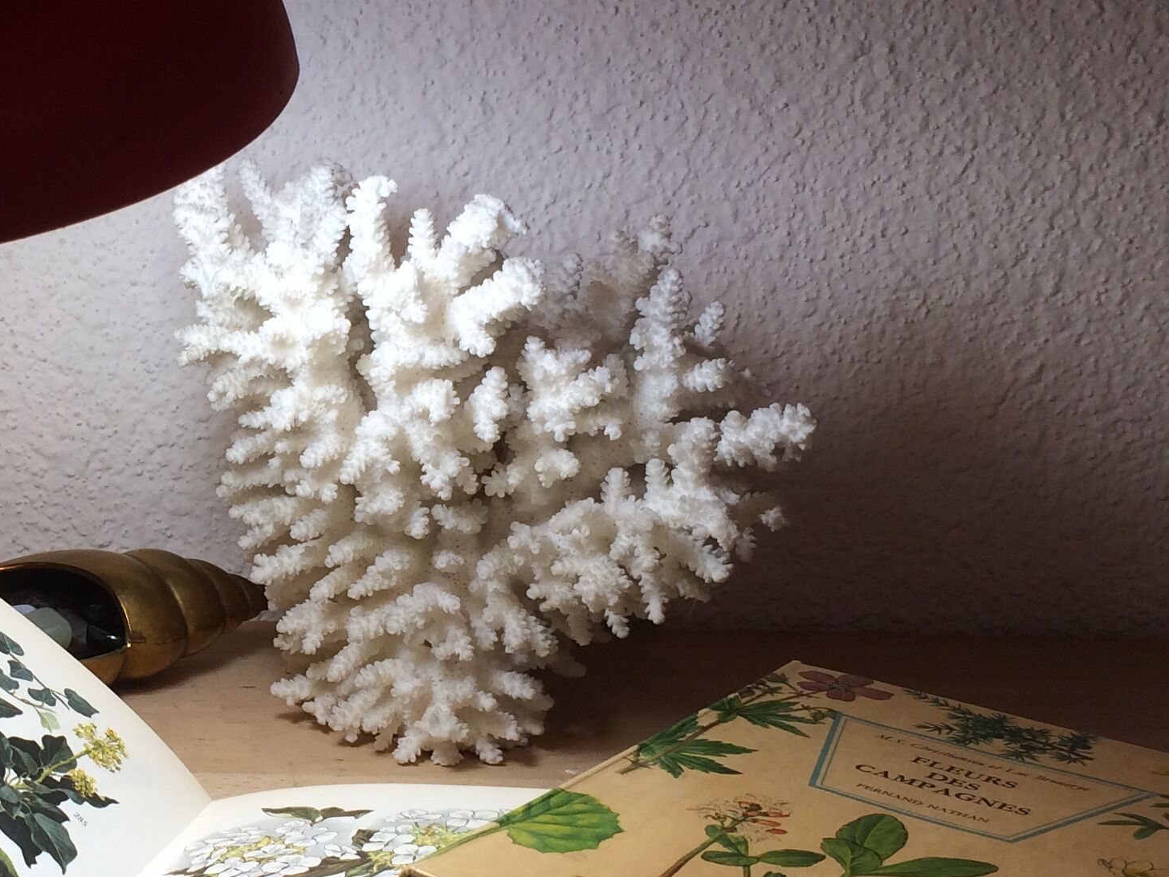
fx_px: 2195
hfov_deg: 28.8
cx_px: 145
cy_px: 495
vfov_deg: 22.6
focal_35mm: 65
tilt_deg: -12.2
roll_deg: -1.6
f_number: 2.2
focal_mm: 4.15
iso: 32
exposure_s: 1/204
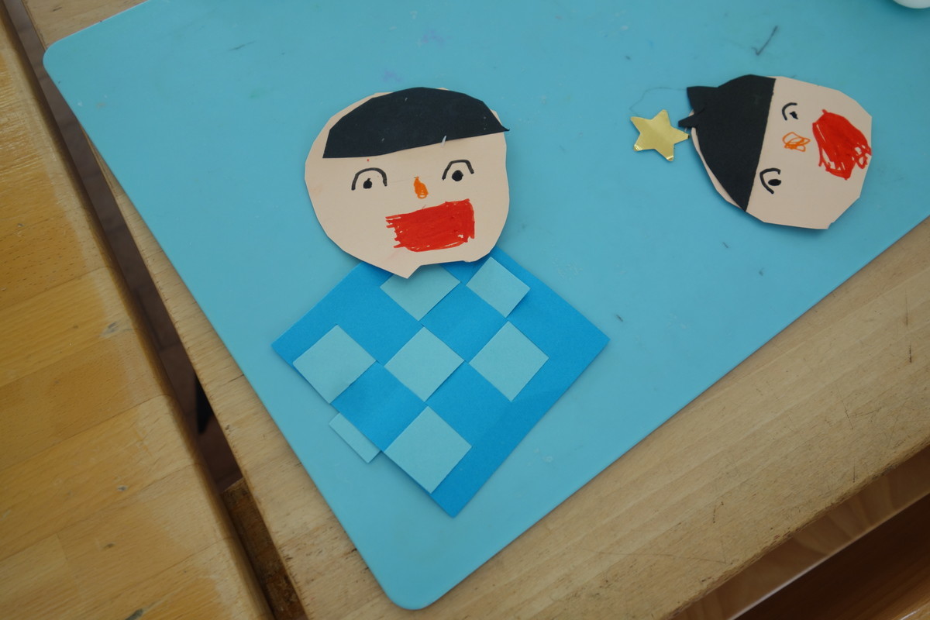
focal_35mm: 28
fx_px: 723
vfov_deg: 46.4
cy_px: 310
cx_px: 465
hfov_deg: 65.5
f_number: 3.5
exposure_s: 1/100
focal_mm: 10.4
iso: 125
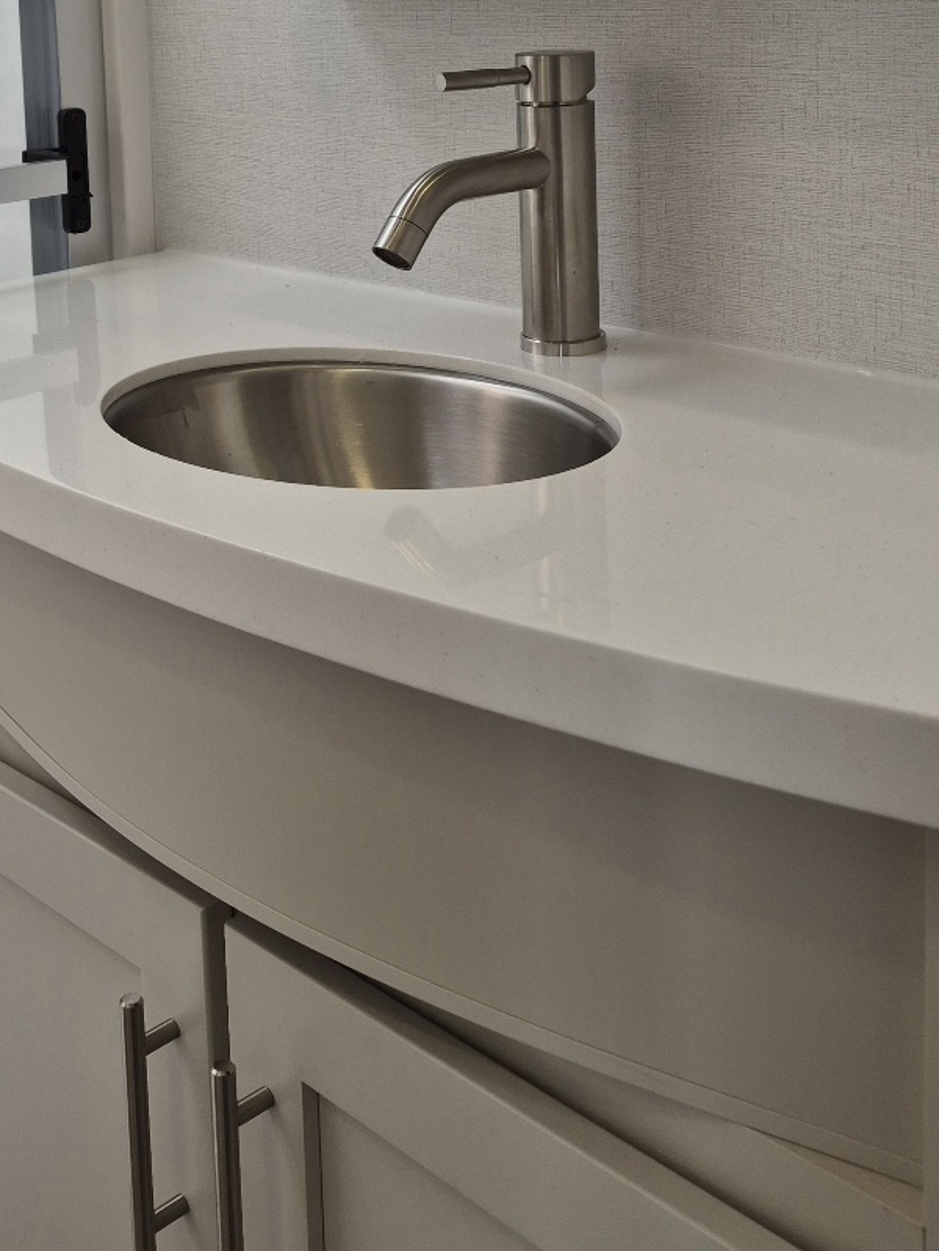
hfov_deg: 31.0
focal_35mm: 46
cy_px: 163
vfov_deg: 38.8
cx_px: 230
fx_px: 1664
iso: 80
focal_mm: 5.4
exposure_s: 1/667
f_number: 1.8
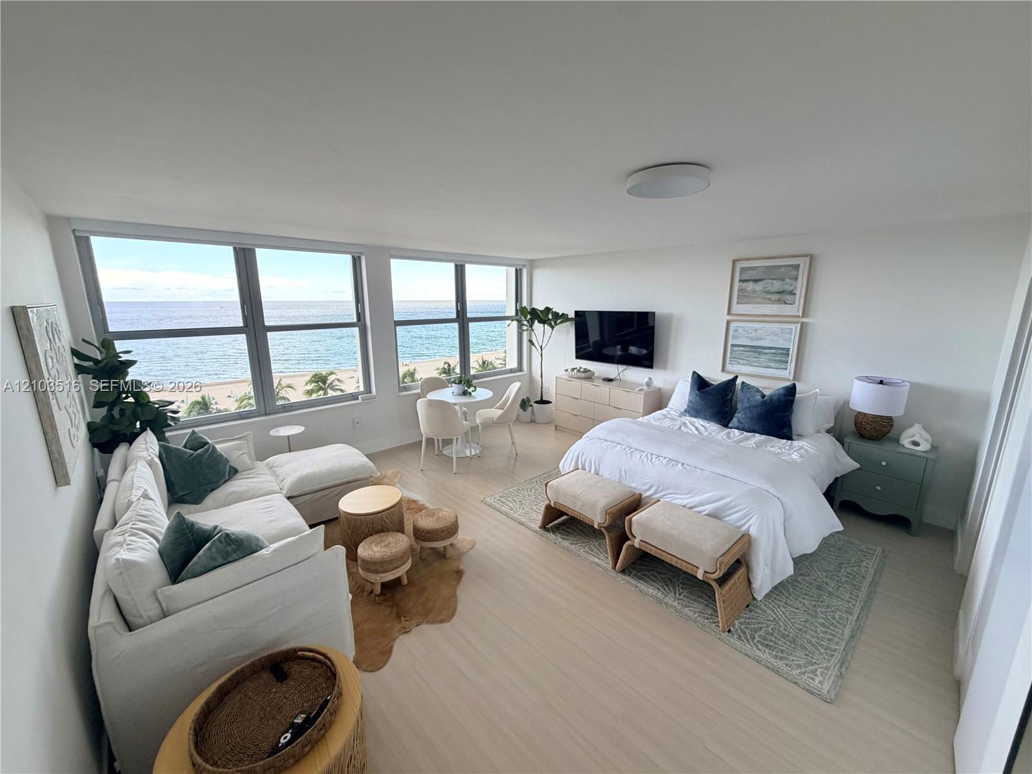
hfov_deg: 102.1
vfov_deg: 85.7
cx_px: 516
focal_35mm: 14
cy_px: 387
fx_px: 417
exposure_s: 1/121
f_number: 2.2
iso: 200
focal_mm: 2.22
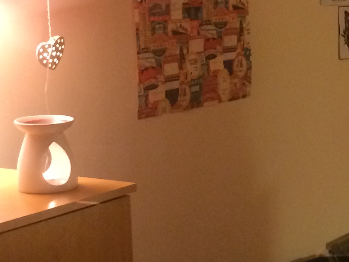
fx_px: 1109
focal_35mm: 110
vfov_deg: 13.4
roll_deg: +1.3
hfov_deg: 17.2
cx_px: 397
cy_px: 139
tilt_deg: -8.1
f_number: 2.2
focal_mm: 4.15
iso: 250
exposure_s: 1/20
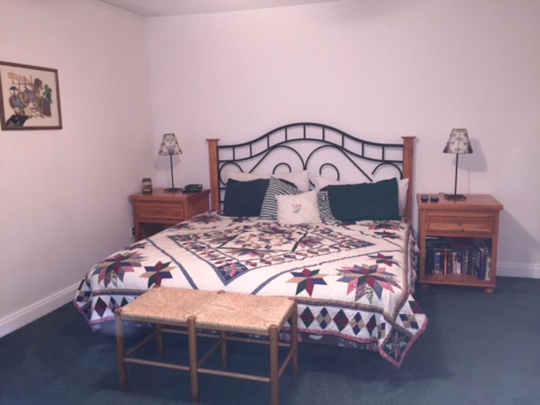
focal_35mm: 29
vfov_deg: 48.2
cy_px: 202
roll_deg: +0.6
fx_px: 452
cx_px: 270
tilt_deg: -10.7
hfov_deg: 61.7
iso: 160
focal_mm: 4.15
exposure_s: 1/16
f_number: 2.2
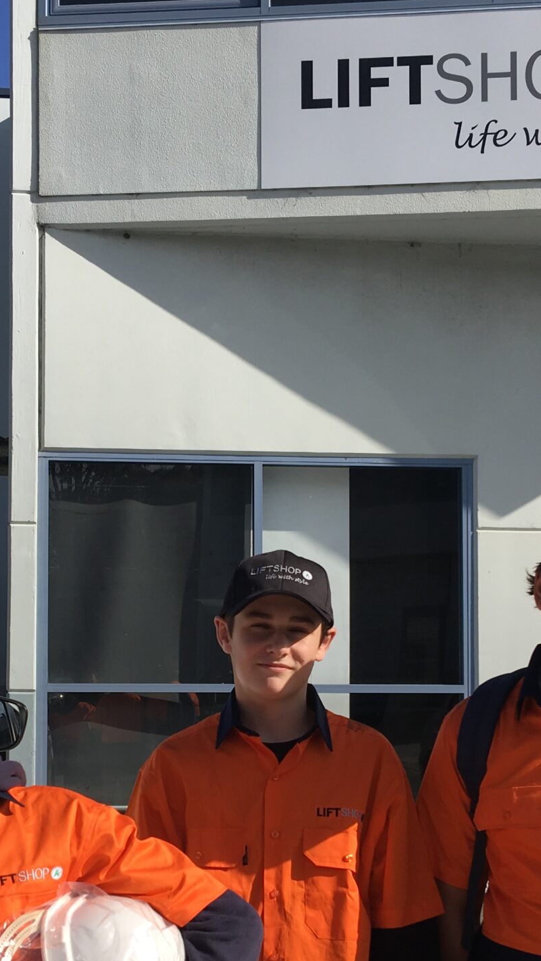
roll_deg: -0.7
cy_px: 626
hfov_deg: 21.1
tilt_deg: +3.4
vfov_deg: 36.3
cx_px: 243
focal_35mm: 57
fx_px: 1454
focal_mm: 4.15
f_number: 2.2
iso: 25
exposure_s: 1/1709
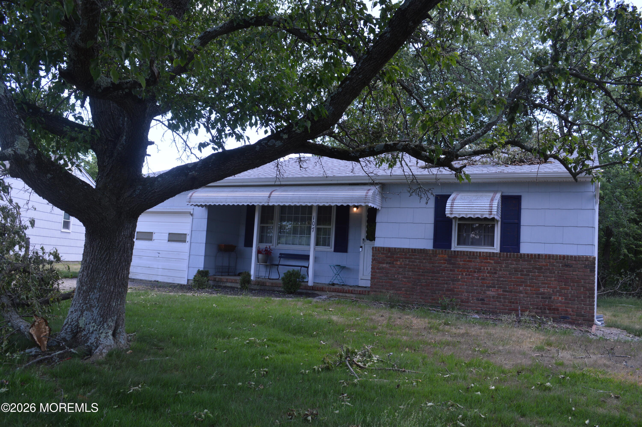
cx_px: 321
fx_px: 481
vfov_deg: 47.8
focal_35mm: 27
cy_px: 214
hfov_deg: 67.4
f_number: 5.6
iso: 140
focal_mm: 18
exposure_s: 1/125
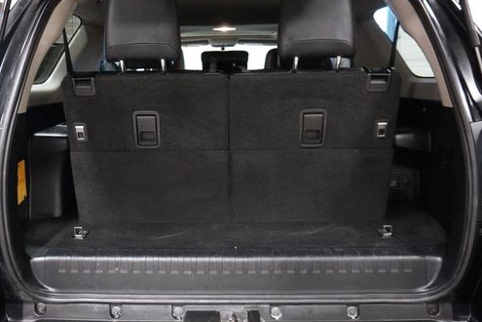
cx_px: 205
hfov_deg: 60.0
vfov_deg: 42.2
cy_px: 136
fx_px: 415
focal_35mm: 31
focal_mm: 16
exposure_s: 1/50
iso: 6400
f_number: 3.5
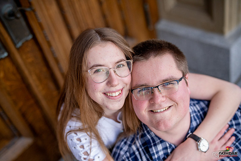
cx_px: 120
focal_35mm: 50
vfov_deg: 27.0
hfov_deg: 39.6
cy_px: 80
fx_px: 335
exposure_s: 1/6400
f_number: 1.8
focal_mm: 50
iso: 1600
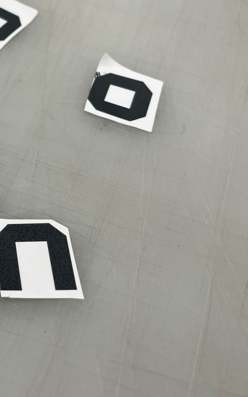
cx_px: -60
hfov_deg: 24.5
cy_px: 149
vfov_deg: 42.3
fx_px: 508
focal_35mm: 47
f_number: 1.6
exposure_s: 1/98
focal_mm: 5.1
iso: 50
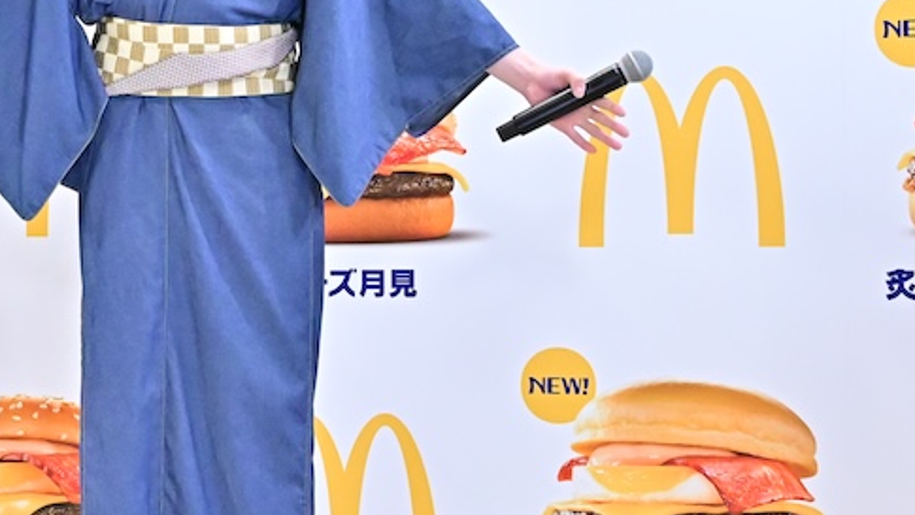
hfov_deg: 17.1
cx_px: 30
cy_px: 151
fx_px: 2985
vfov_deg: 9.9
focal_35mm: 123
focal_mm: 38
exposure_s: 1/200
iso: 4000
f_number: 5.6
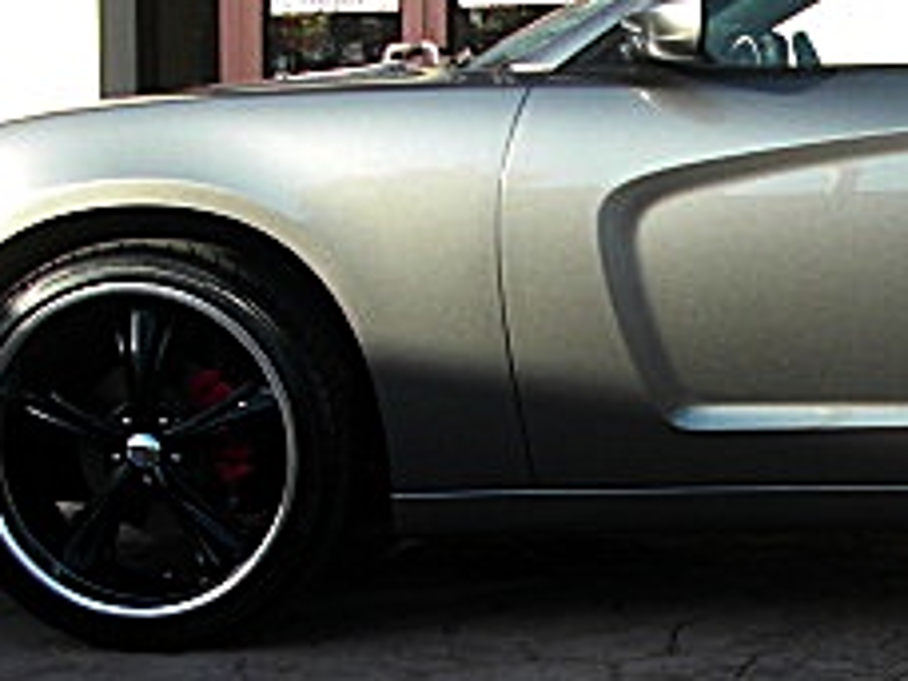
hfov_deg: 18.5
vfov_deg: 14.5
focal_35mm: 101
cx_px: 1075
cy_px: 562
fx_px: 2649
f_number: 2.8
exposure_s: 1/320
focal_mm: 6.3
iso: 50
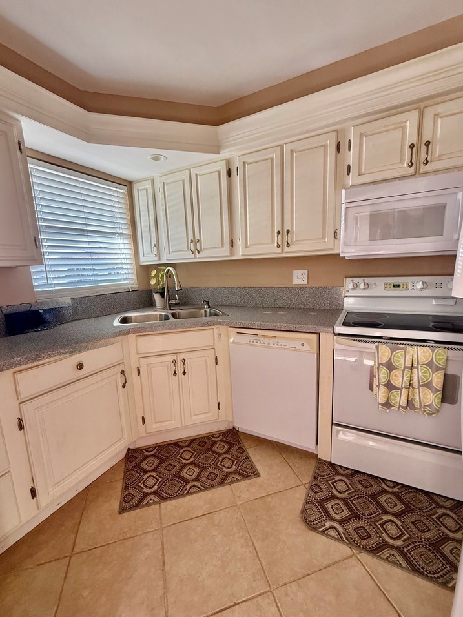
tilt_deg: -8.0
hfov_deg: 81.7
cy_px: 316
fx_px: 268
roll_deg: +3.6
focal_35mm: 15
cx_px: 226
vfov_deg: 98.2
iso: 200
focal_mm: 2.22
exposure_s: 1/99
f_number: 2.2
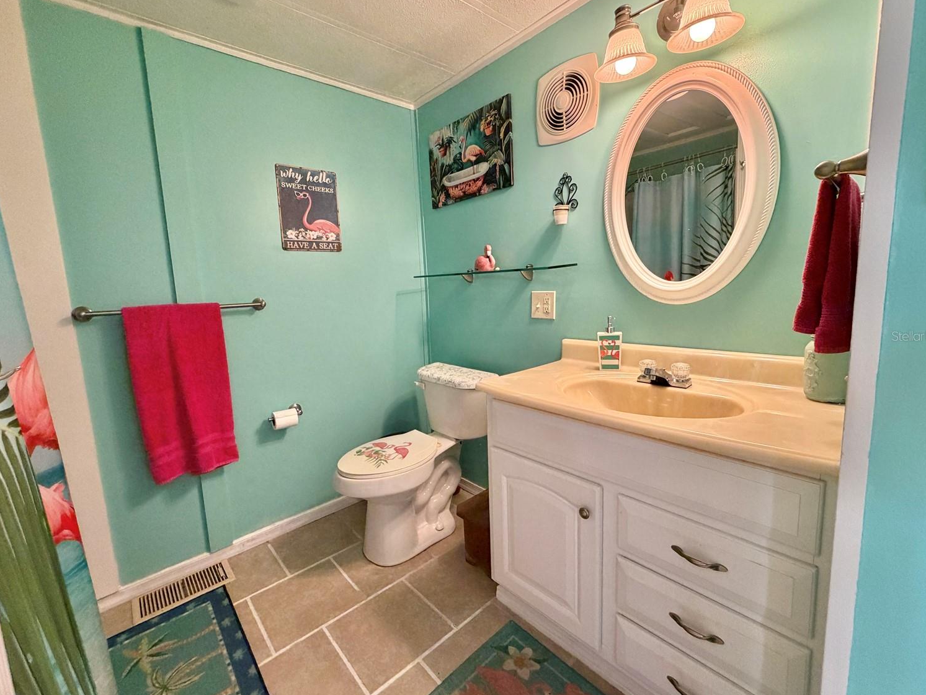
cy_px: 336
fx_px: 401
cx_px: 454
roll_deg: +2.5
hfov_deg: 98.2
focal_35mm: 15
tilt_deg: -7.1
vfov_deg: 81.7
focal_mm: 2.22
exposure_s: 1/60
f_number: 2.2
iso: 400
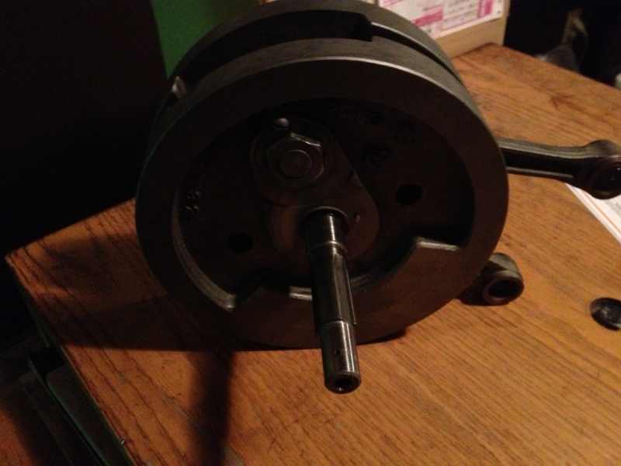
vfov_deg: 40.7
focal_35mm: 35
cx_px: 310
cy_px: 233
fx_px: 628
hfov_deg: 52.6
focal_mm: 4.28
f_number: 2.4
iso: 800
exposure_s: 1/15
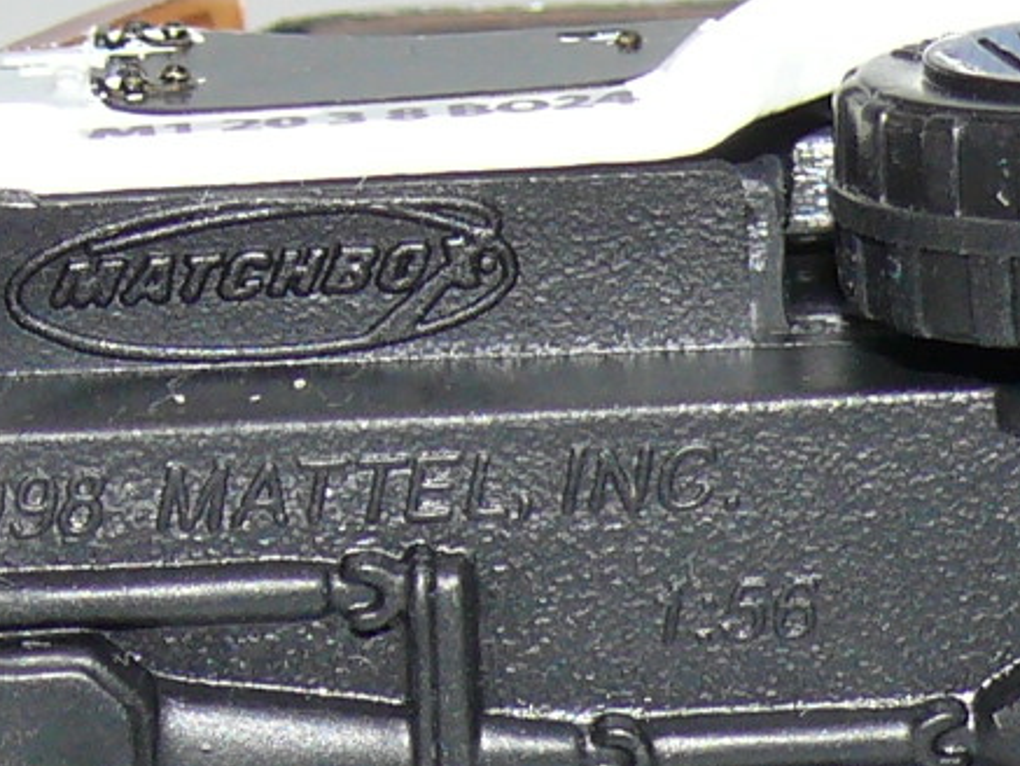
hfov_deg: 5.3
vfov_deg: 3.9
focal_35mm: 377
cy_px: 577
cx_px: 516
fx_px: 11112
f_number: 4
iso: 100
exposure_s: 1/30
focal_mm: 13.5
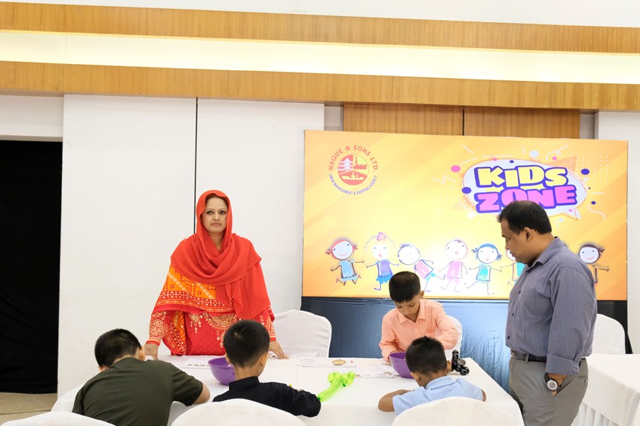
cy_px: 227
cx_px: 352
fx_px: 657
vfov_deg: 35.9
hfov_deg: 51.8
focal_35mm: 37
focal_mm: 20.9
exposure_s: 1/38
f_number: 4.2
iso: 3200
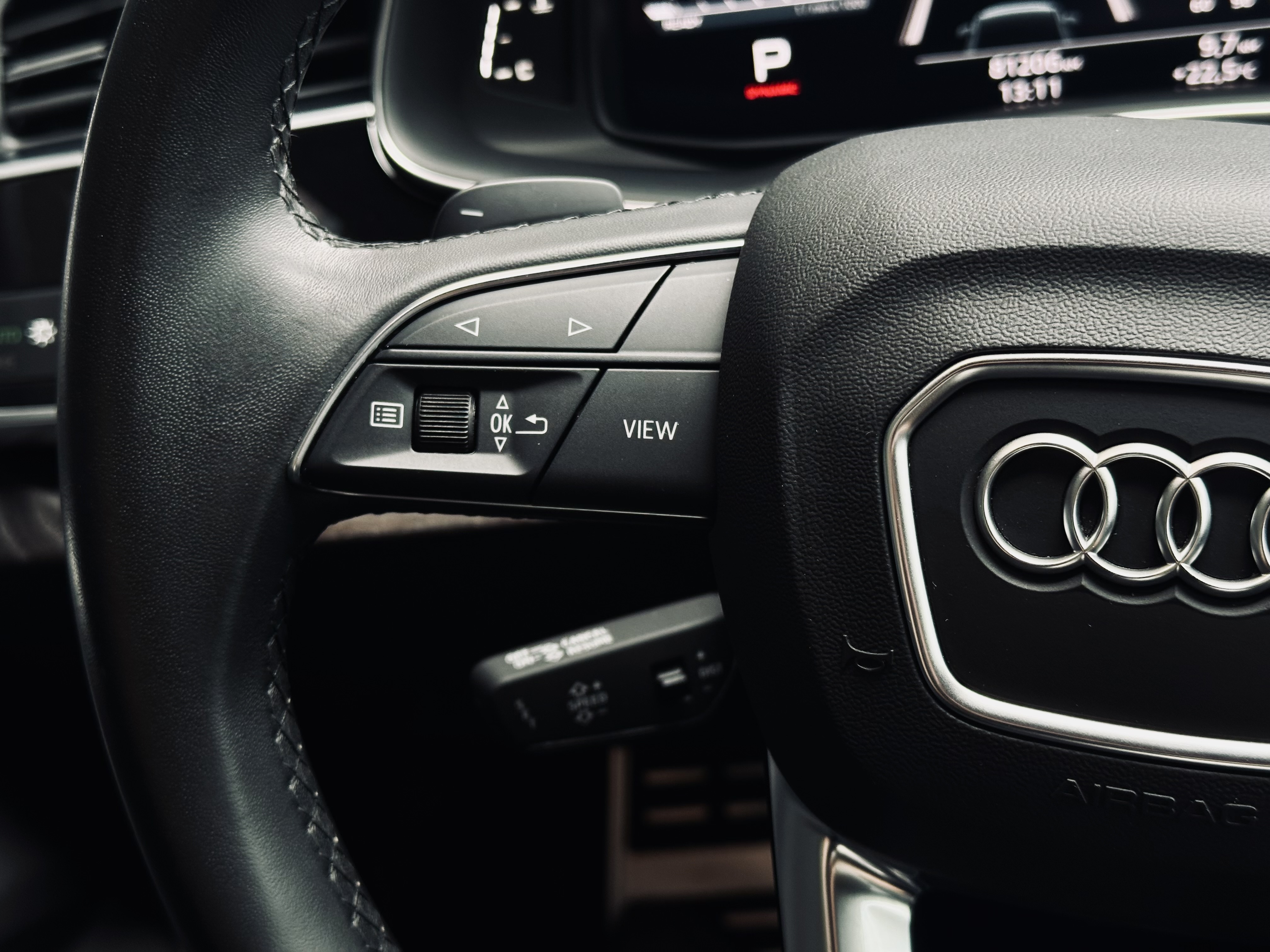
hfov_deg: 39.7
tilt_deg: -25.8
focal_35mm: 48
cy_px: 476
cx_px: 635
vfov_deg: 30.3
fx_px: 1761
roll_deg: +11.1
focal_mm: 6.86
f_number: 1.78
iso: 80
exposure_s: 1/78
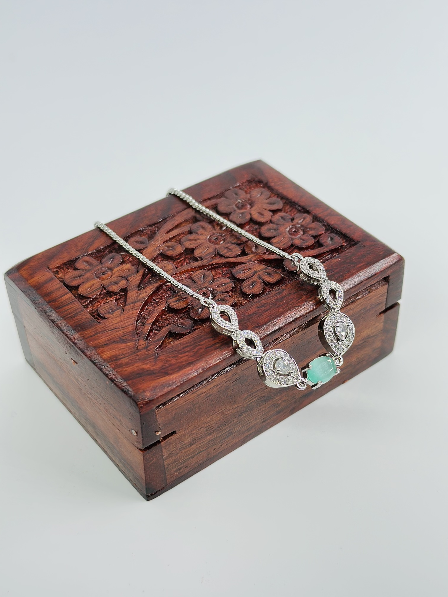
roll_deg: -0.1
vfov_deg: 39.7
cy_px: 298
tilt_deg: -41.4
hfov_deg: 30.3
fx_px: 828
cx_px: 224
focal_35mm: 48
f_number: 1.78
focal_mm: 6.86
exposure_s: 1/475
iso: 80
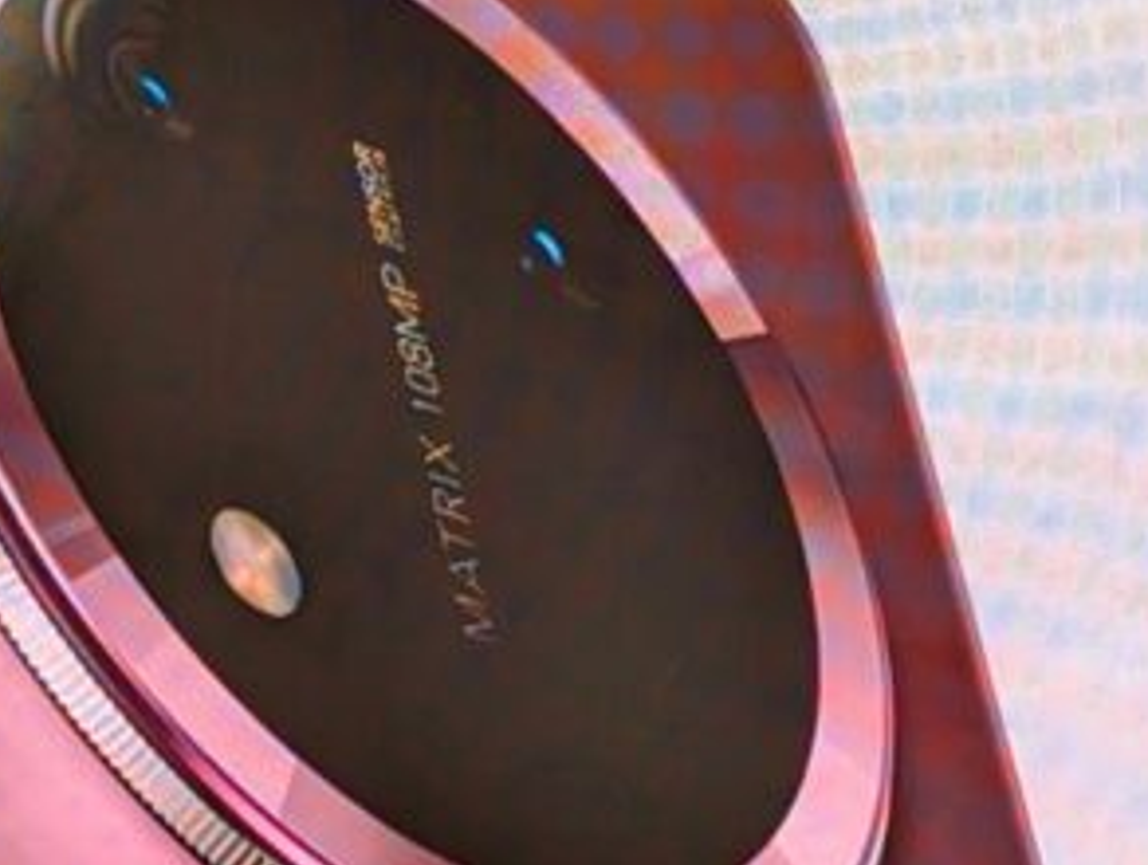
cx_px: 763
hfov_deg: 11.5
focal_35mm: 172
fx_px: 5714
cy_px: 61
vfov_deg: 8.6
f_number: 1.68
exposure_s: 1/300
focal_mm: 6.9
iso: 327
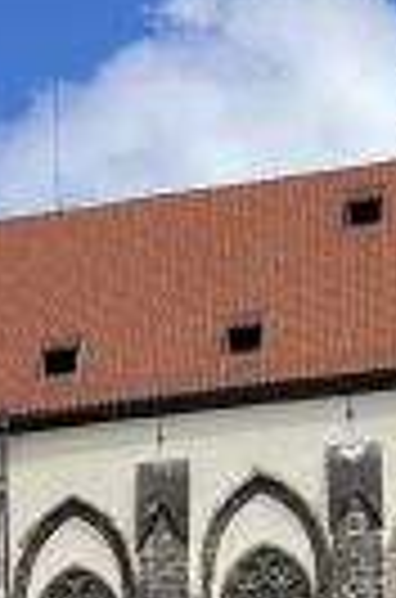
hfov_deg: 6.5
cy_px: 1439
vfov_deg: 9.1
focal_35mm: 204
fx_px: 3383
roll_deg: +1.4
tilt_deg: +4.3
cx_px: -414
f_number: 1.6
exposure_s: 1/2179
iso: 50
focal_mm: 5.1
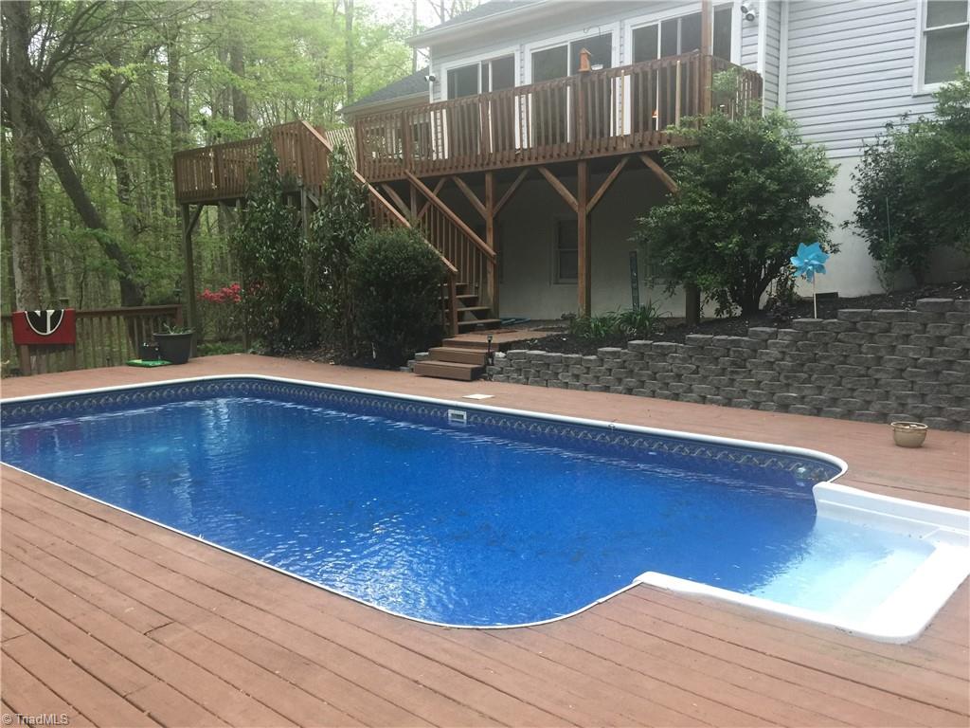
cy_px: 364
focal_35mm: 29
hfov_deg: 61.7
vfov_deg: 48.2
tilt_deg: -5.0
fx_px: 813
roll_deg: -0.8
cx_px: 485
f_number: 2.2
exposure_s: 1/30
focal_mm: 4.15
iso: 40
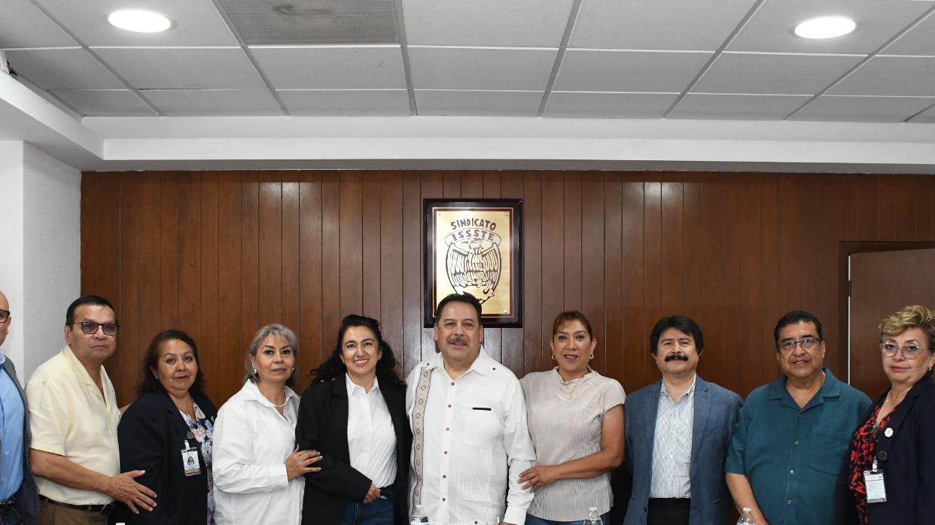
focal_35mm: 41
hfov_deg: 49.4
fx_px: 1016
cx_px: 502
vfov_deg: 28.7
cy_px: 379
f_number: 6.3
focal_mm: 20
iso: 2000
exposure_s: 1/125
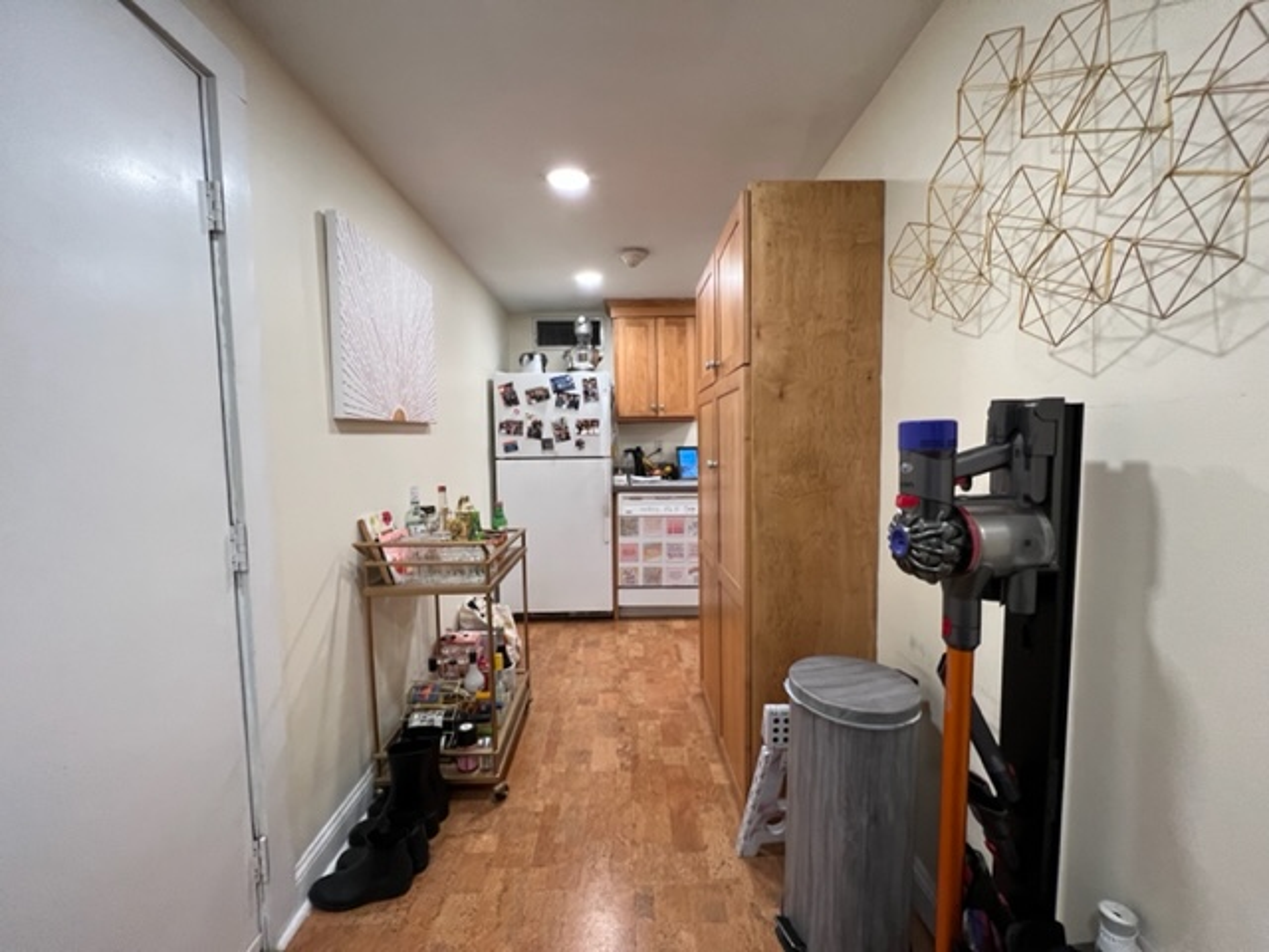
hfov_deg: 106.2
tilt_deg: -4.0
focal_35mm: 13
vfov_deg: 89.9
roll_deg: +0.7
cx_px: 634
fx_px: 477
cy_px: 476
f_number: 1.8
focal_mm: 1.57
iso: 200
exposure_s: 1/122
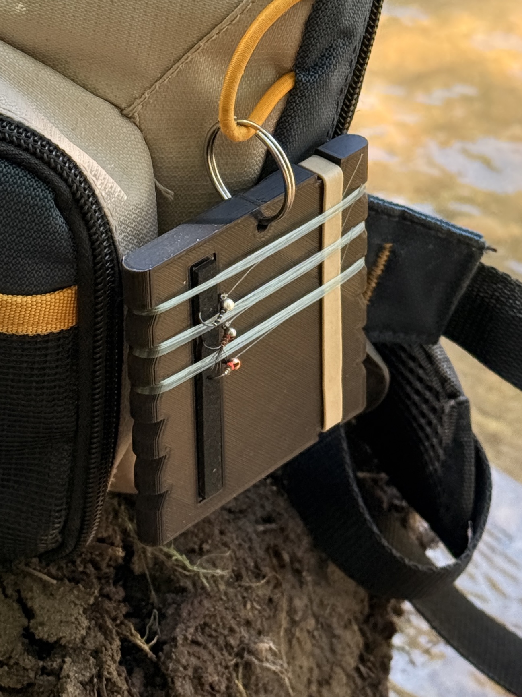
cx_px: 261
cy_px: 348
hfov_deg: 30.3
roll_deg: +3.6
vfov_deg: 39.7
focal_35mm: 48
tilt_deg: -32.5
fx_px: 965
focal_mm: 6.76
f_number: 1.78
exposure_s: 1/429
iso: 80
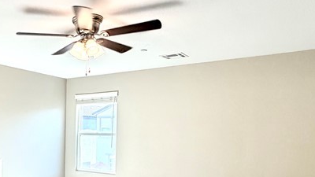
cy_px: 143
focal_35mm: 39
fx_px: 326
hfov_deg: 48.0
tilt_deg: -2.0
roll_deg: -0.1
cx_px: 53
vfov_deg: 29.7
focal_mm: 2.22
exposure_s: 1/120
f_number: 2.2
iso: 80
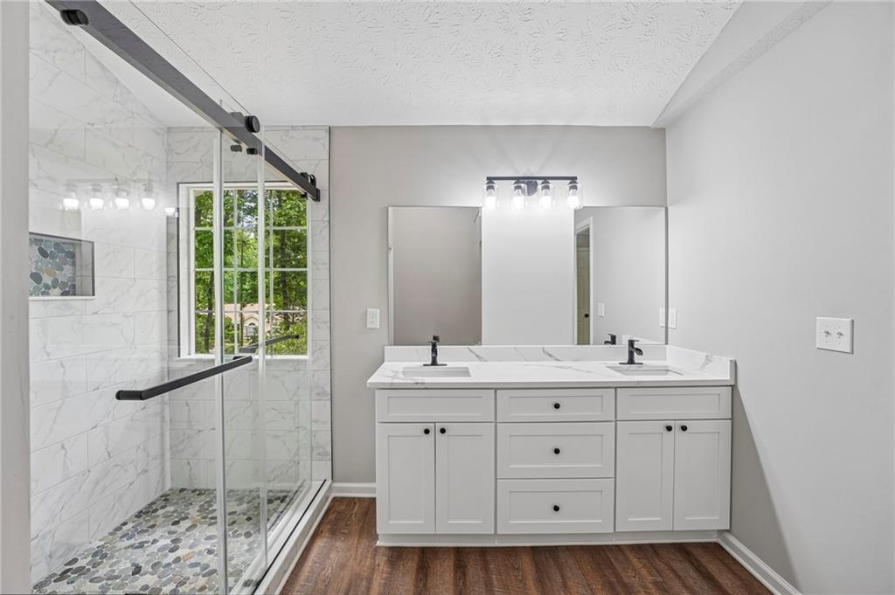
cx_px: 448
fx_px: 348
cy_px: 298
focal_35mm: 14
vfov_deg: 81.1
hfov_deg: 104.3
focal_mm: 14
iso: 320
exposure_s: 1/15
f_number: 8
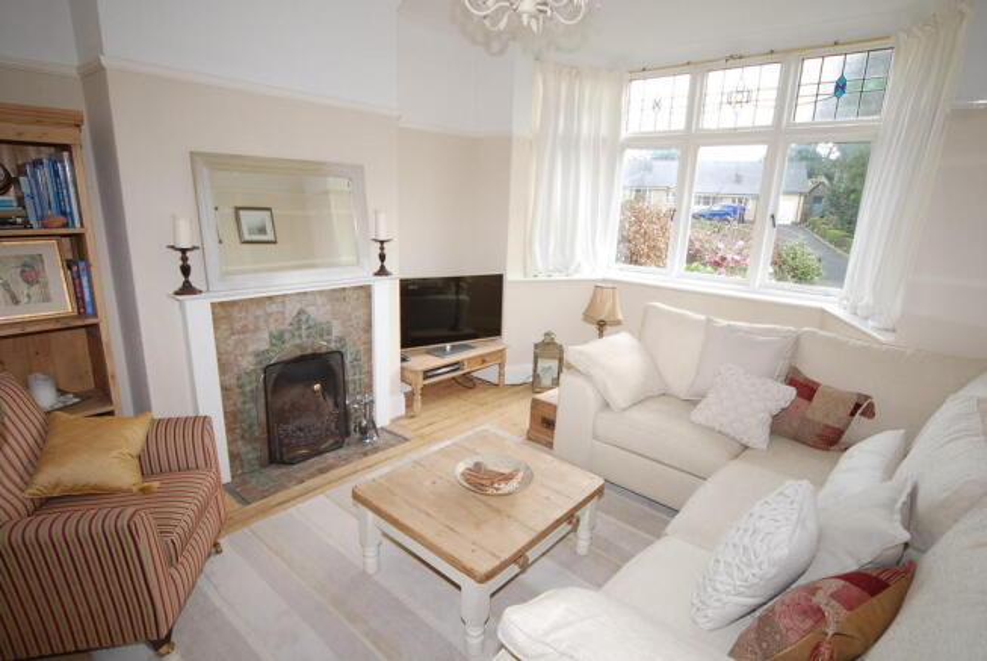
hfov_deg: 89.9
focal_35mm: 18
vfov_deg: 67.5
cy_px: 330
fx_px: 494
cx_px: 494
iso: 200
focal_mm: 12
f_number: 4.5
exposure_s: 1/60
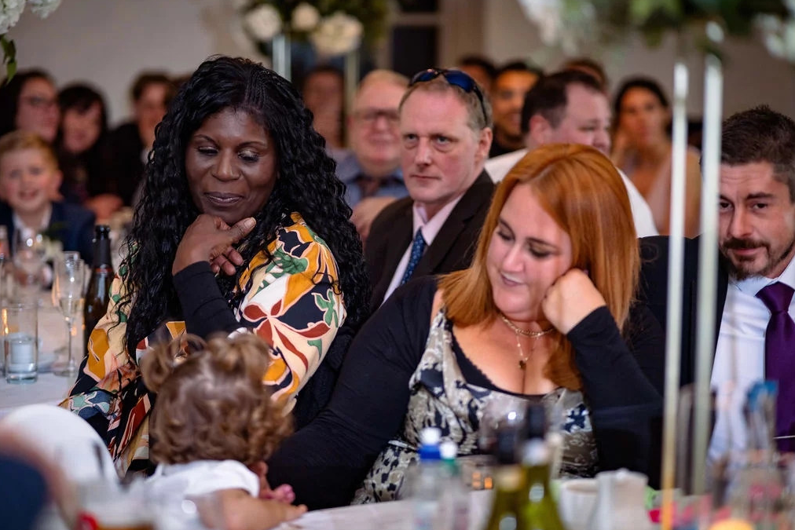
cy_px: 263
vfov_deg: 15.9
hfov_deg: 23.6
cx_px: 395
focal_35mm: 86
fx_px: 1899
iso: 1600
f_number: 1.8
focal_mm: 85
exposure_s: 1/200
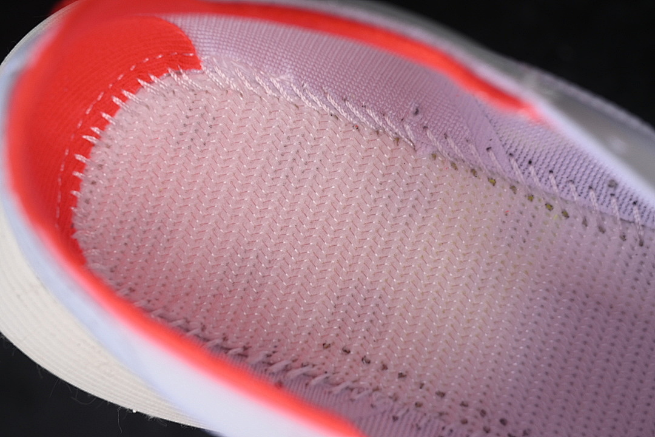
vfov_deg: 18.2
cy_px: 218
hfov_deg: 27.0
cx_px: 328
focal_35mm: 75
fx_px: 1364
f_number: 7.1
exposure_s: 1/80
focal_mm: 50
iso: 160
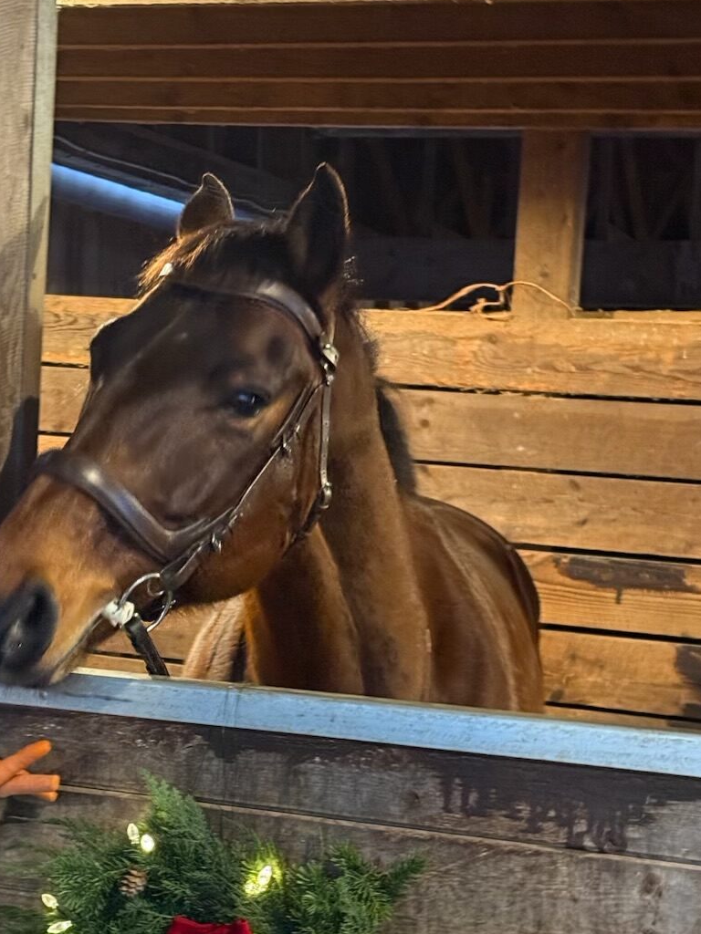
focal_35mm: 75
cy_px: 628
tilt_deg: -5.6
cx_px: 173
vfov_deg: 25.8
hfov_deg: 19.5
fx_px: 2025
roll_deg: -2.5
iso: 640
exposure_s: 1/24
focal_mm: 6.76
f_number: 1.78
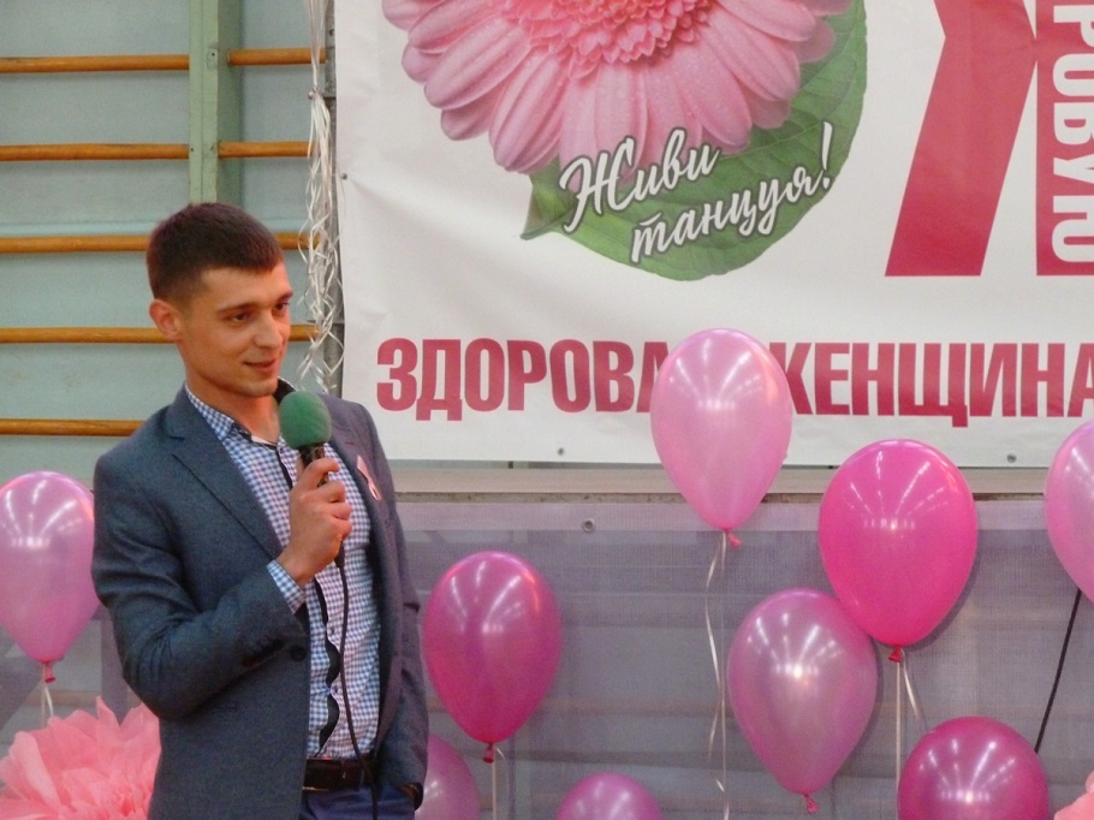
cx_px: 547
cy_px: 410
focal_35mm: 137
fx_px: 4329
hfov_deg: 14.4
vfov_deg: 10.8
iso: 800
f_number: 4.5
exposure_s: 1/30
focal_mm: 22.5
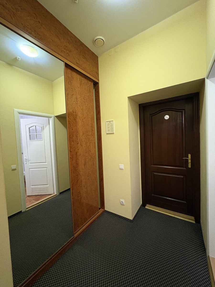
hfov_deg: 85.7
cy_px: 144
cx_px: 108
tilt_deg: -1.9
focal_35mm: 14
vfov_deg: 102.1
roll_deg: +2.7
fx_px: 116
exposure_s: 1/33
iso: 800
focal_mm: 2.22
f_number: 2.2
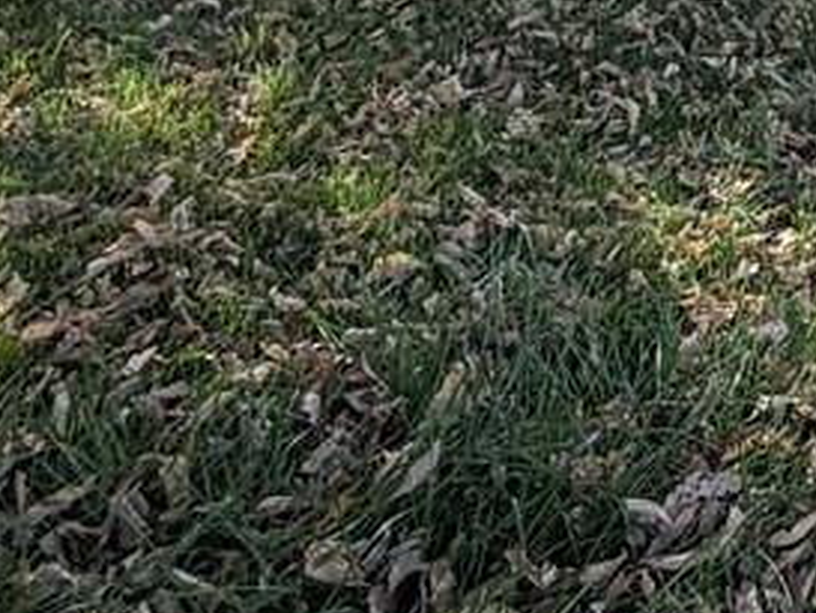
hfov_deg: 20.1
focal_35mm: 82
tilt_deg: -1.4
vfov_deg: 15.3
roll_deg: -0.5
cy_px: -514
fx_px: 1934
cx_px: 1273
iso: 40
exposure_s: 1/254
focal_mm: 2.22
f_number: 2.2
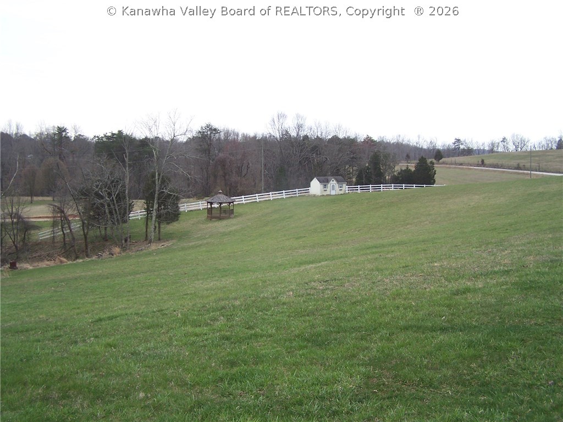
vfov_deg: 37.7
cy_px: 211
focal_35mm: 38
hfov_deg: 49.0
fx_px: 618
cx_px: 282
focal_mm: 6.3
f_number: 2.8
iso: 80
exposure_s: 1/250
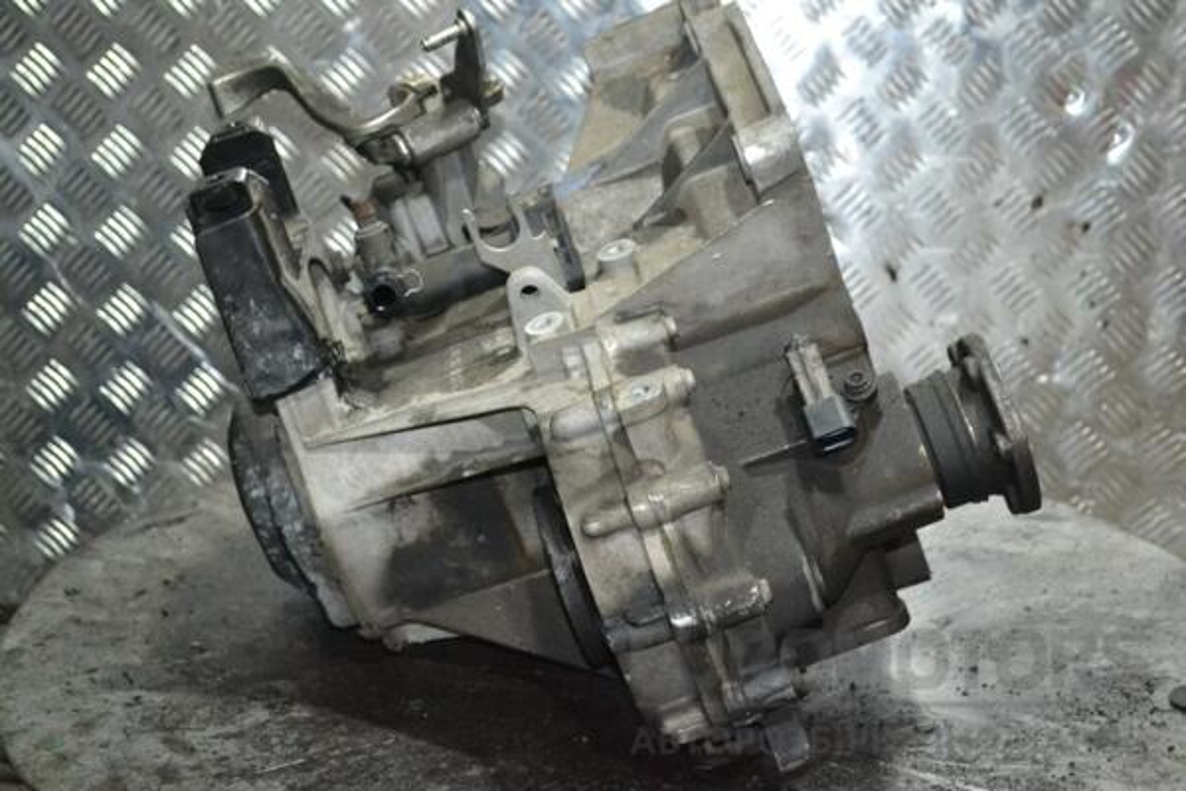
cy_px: 396
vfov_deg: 21.6
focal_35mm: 63
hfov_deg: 31.9
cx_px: 593
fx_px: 2075
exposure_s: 1/60
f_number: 5.3
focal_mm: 42
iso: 2800
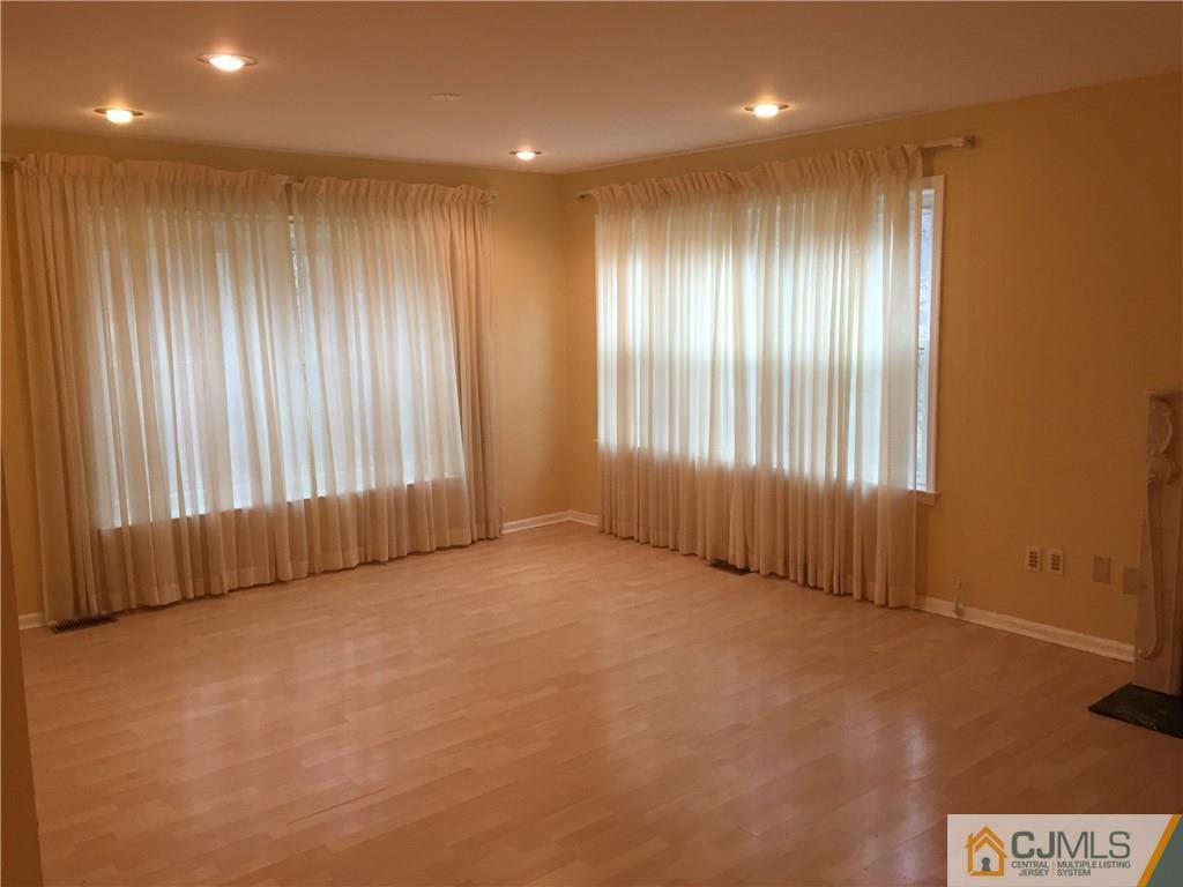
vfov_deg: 48.2
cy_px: 444
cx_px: 592
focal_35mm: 29
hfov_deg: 61.7
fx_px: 991
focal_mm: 4.15
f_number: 2.2
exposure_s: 1/30
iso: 80
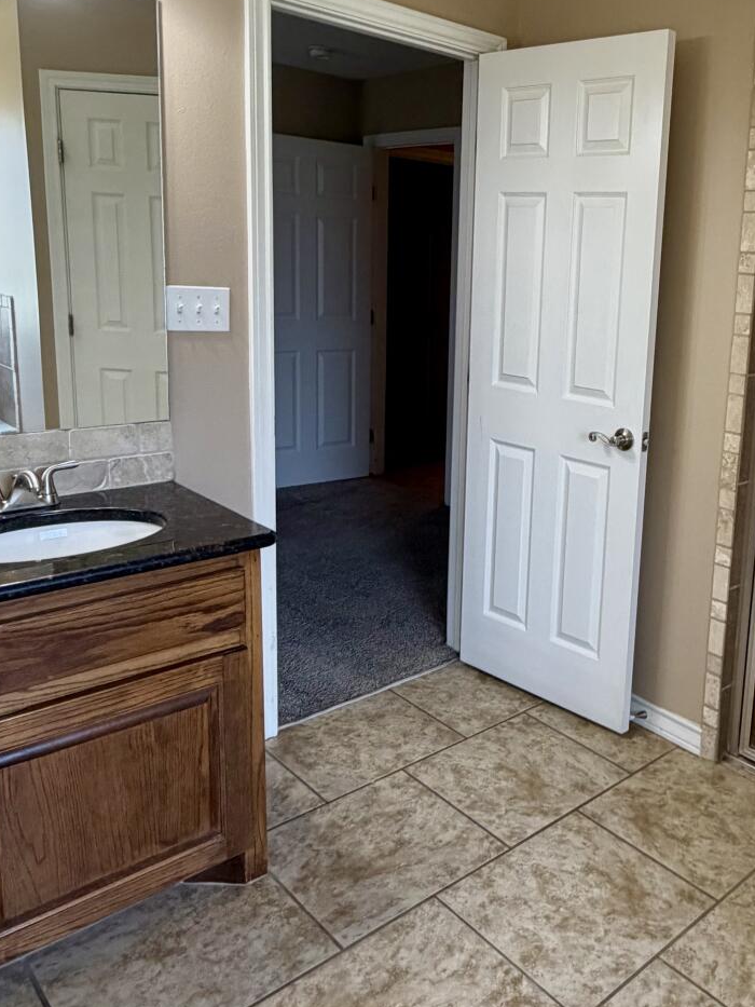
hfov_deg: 44.4
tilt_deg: -9.1
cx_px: 608
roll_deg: -3.3
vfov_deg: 59.7
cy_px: 424
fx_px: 872
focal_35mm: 30
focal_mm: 2.22
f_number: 2.2
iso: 250
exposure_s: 1/120
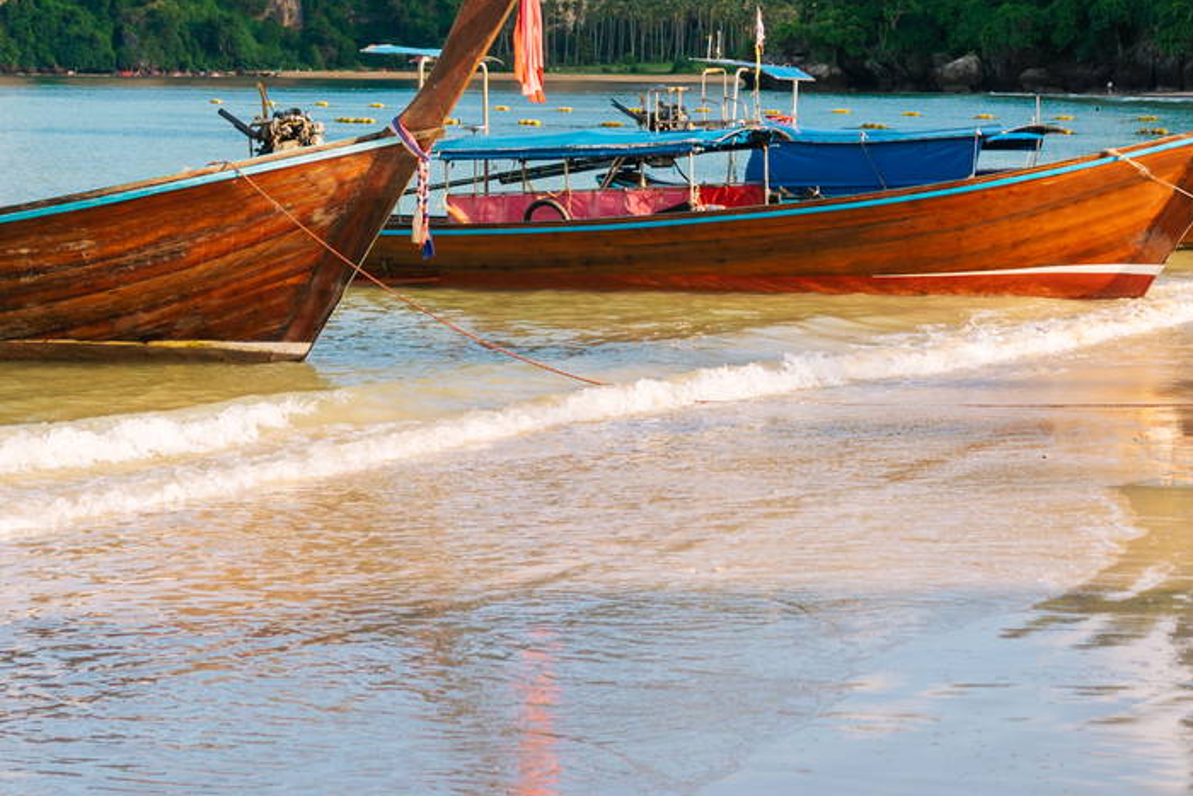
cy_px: -155
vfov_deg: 13.9
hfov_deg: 21.2
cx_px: 764
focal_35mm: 96
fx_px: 3182
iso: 100
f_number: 3.5
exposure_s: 1/1000
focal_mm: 35
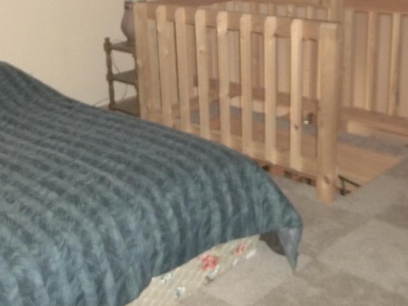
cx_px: 197
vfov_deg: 28.4
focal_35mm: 51
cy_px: 104
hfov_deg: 37.5
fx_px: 601
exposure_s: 1/30
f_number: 3.3
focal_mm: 5.9
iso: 400
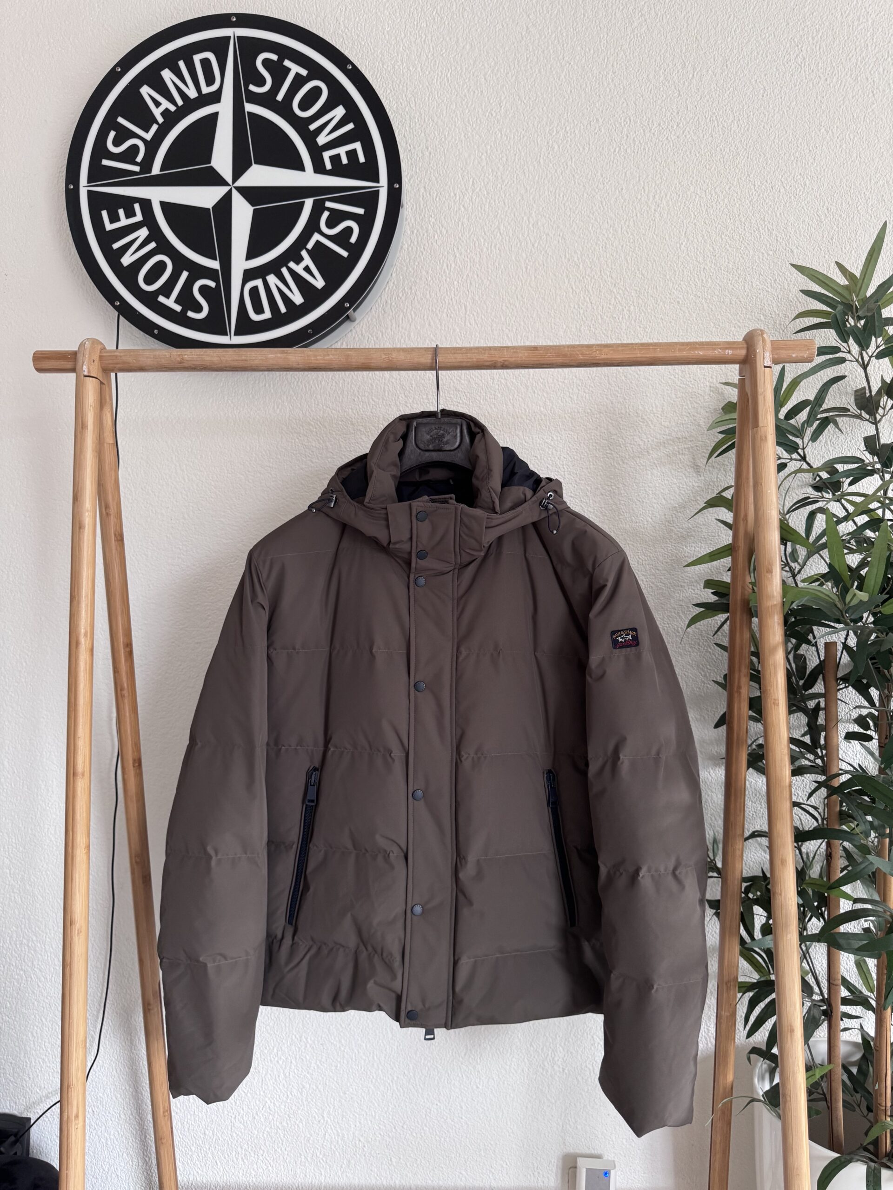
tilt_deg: -2.2
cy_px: 595
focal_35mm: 24
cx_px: 446
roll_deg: -0.2
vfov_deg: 71.6
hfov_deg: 56.8
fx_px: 826
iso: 250
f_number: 1.78
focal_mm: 6.76
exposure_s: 1/60
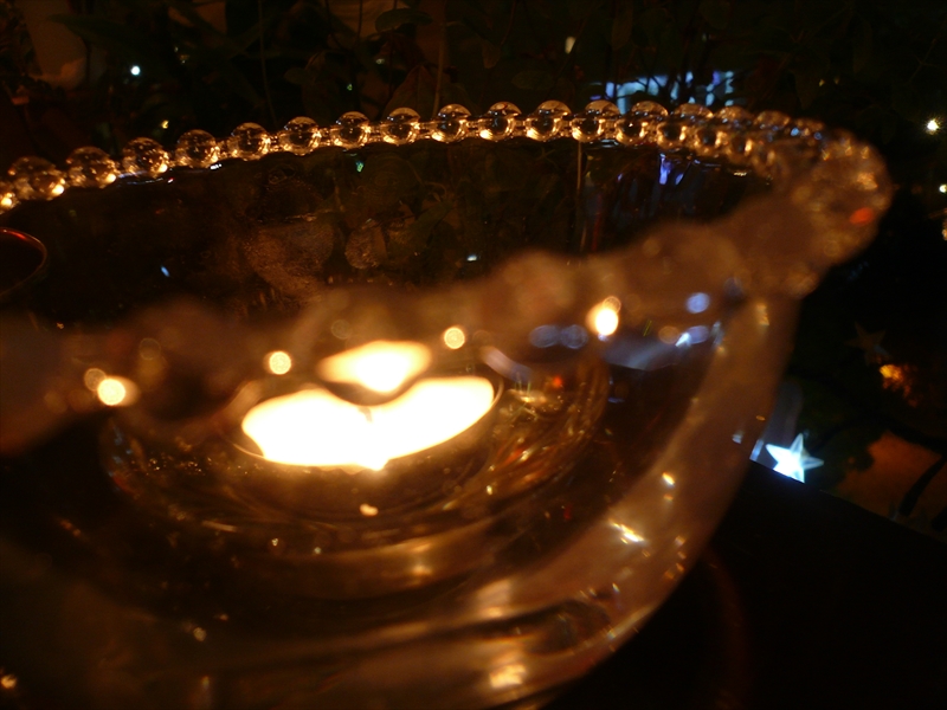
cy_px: 355
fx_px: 766
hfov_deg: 63.4
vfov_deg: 49.7
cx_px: 474
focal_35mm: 28
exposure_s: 1/3.2
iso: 100
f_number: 2.8
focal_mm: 4.6
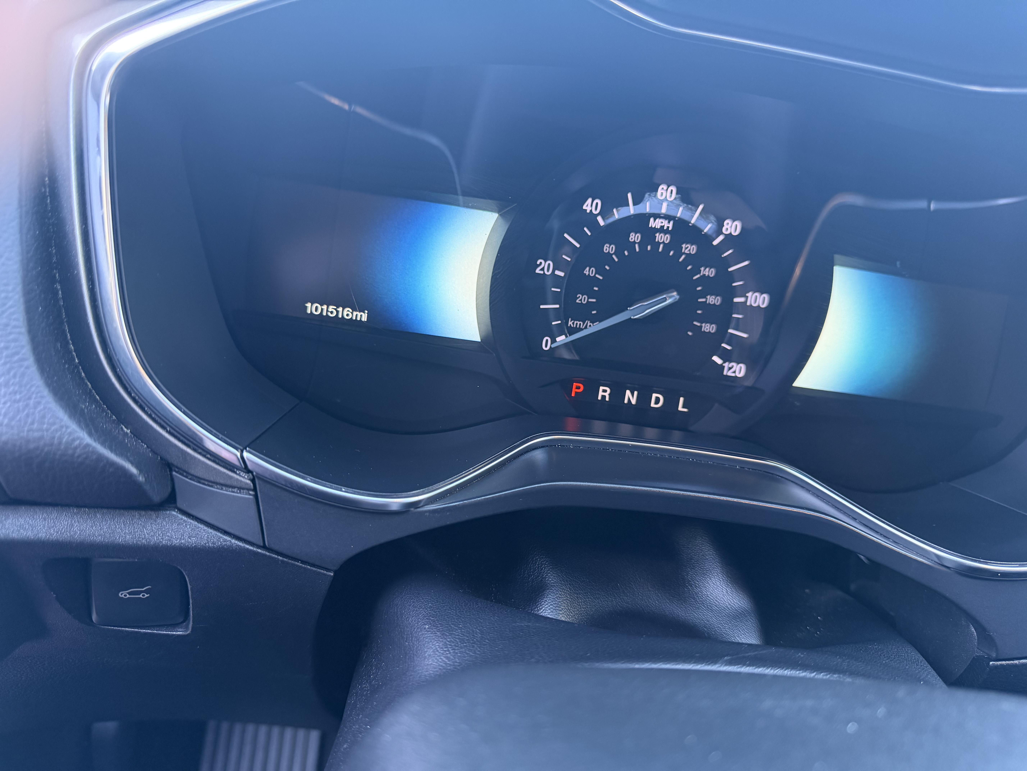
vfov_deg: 56.8
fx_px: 712
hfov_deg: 71.6
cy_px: 386
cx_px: 514
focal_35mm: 24
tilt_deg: -24.5
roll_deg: -8.4
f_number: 1.78
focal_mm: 6.76
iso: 400
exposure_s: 1/60
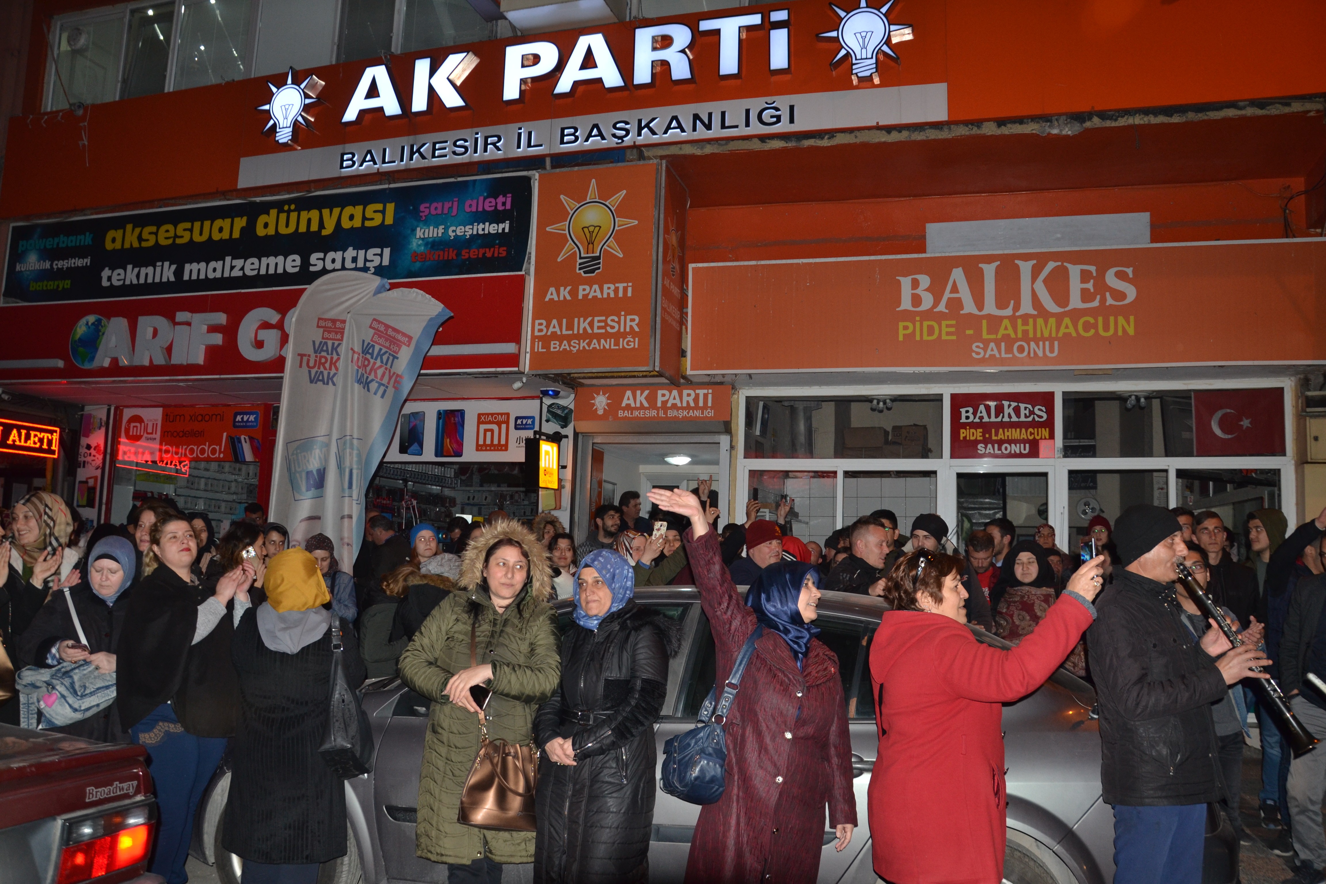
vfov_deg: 47.9
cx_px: 663
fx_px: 994
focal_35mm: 27
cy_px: 442
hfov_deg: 67.4
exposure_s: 1/60
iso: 400
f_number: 4
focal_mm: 18
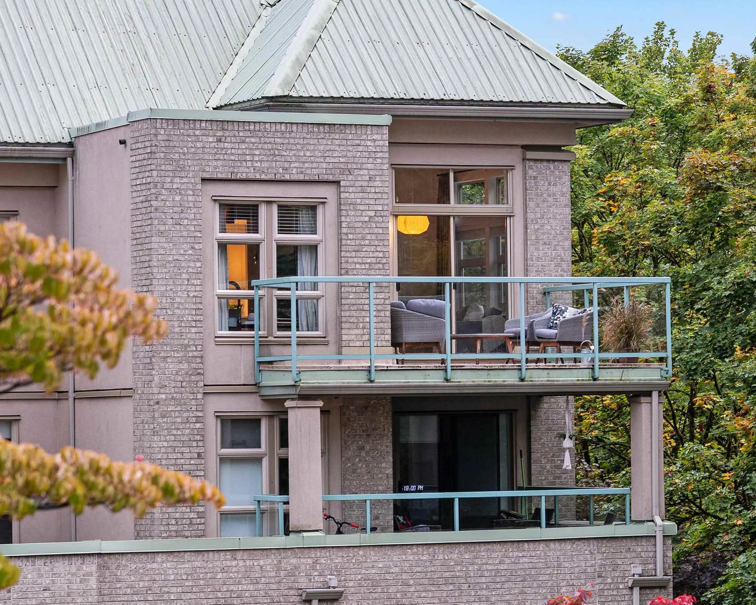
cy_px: 264
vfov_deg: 9.4
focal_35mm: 165
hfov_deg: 11.7
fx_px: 3692
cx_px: 486
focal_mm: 75
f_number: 4
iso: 320
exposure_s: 1/80
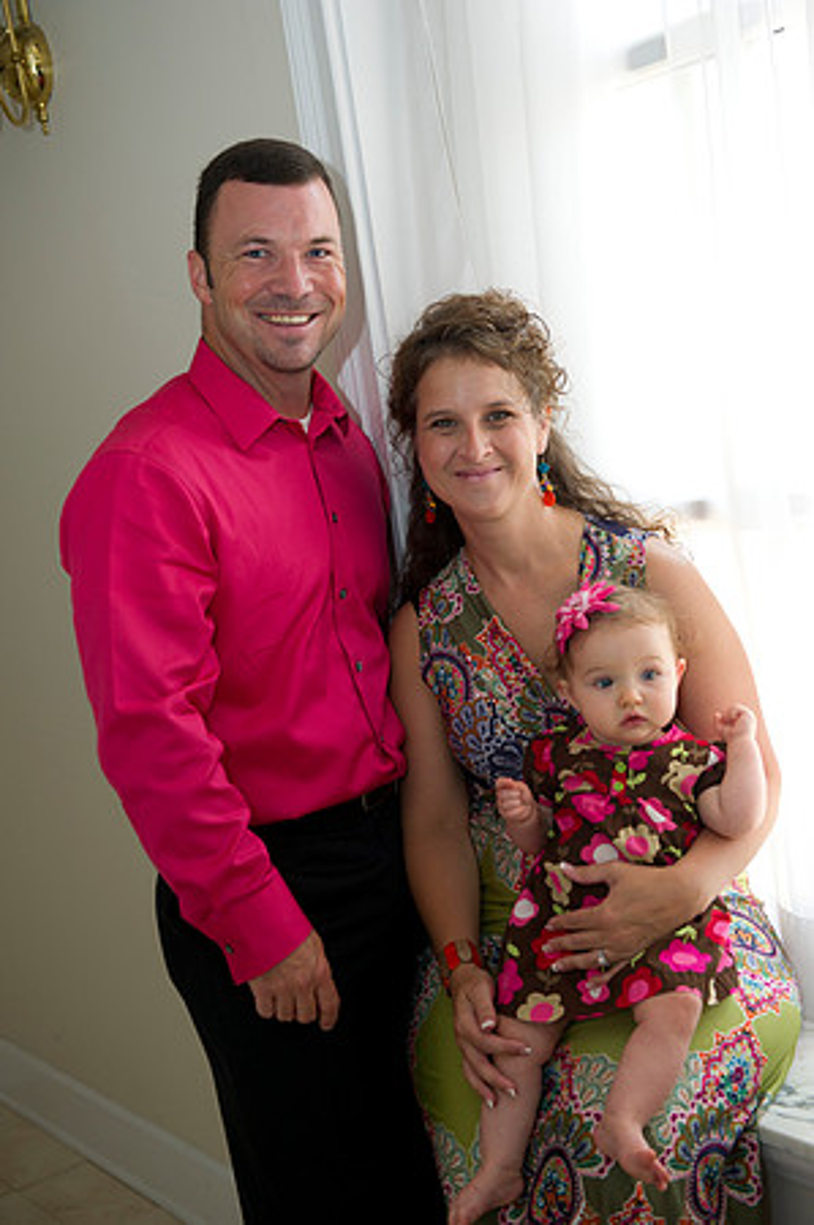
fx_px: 1700
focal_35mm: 50
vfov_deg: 39.6
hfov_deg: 26.9
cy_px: 612
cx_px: 407
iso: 1250
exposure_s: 1/160
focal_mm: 50
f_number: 3.5
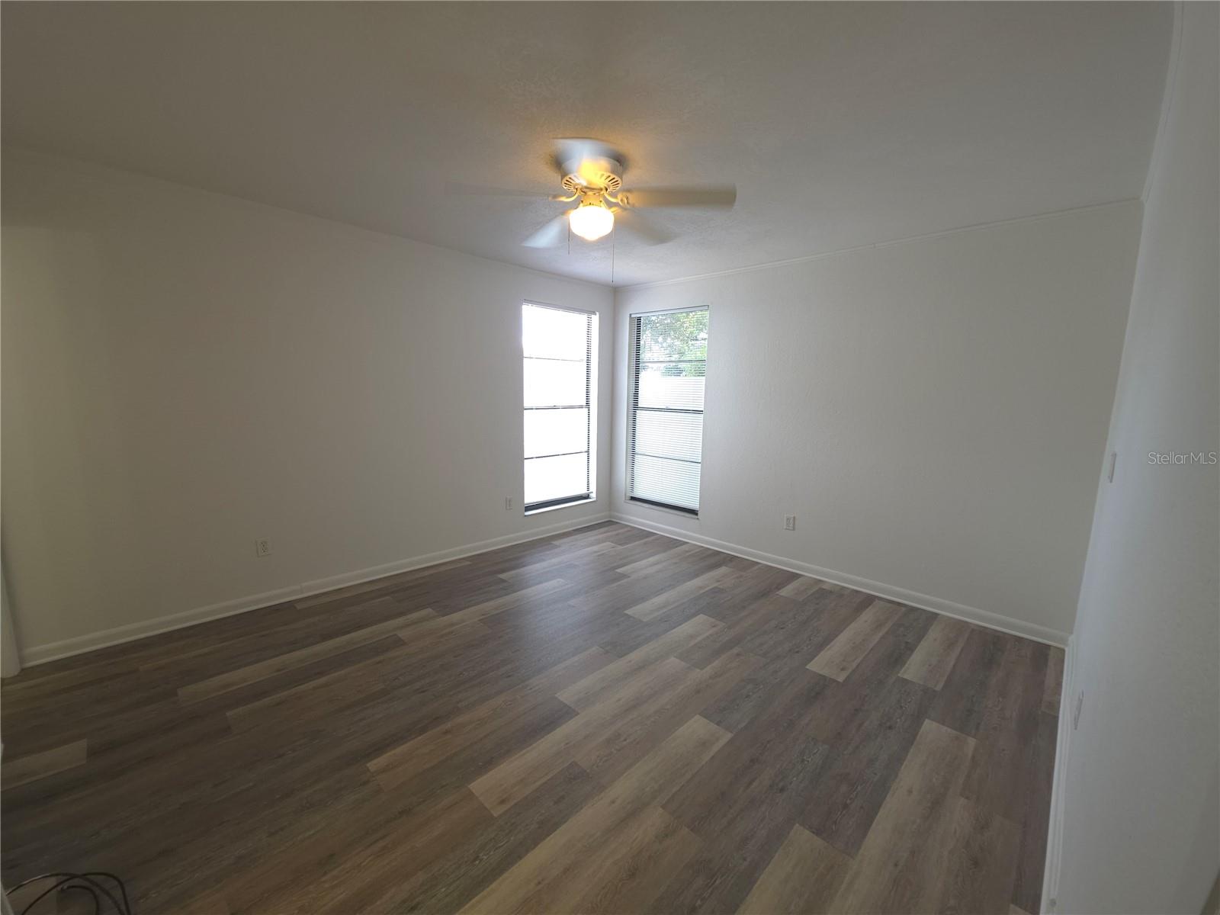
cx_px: 610
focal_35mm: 13
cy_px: 458
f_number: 1.9
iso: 50
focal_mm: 2.2
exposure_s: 1/30
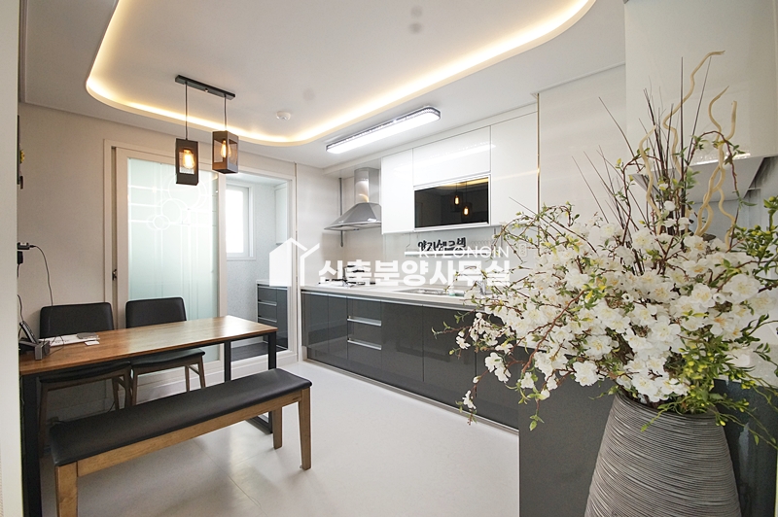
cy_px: 258
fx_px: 324
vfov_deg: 77.2
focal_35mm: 15
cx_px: 389
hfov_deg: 100.4
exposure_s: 1/20
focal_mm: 10
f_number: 9
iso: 800
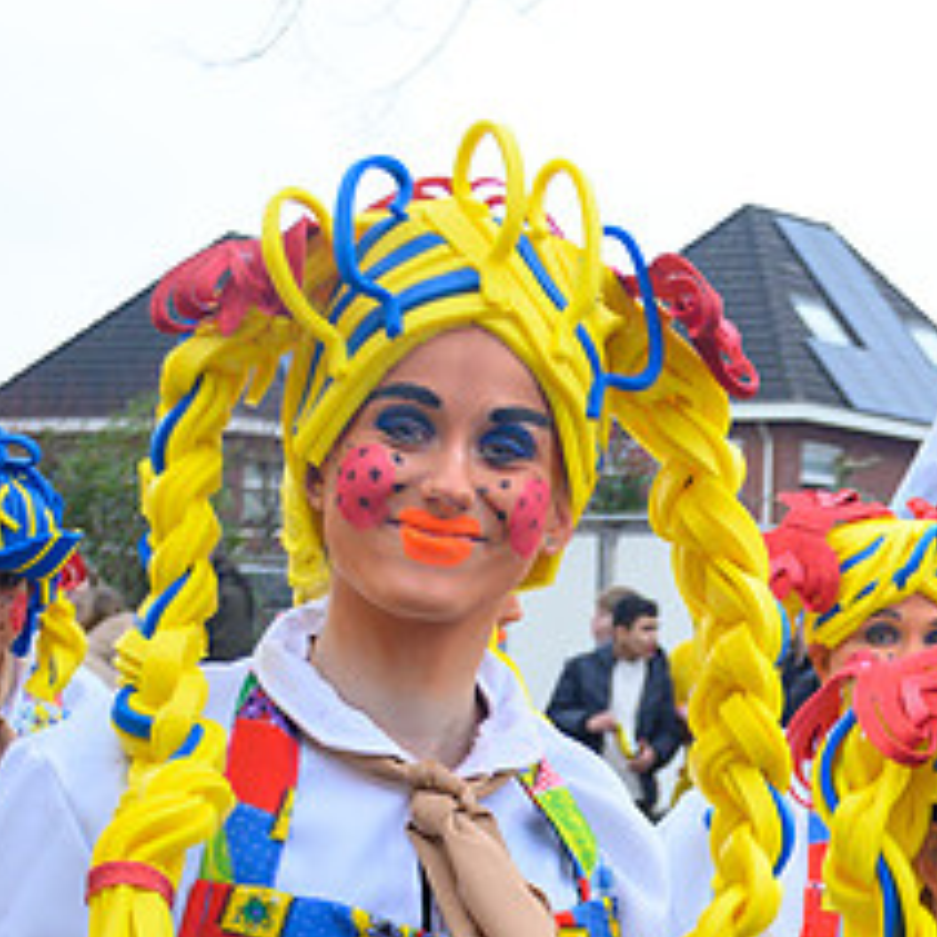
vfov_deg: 15.4
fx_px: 3430
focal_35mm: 112
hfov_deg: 15.0
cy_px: 779
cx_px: 1119
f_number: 5
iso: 400
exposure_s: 1/200
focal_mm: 32
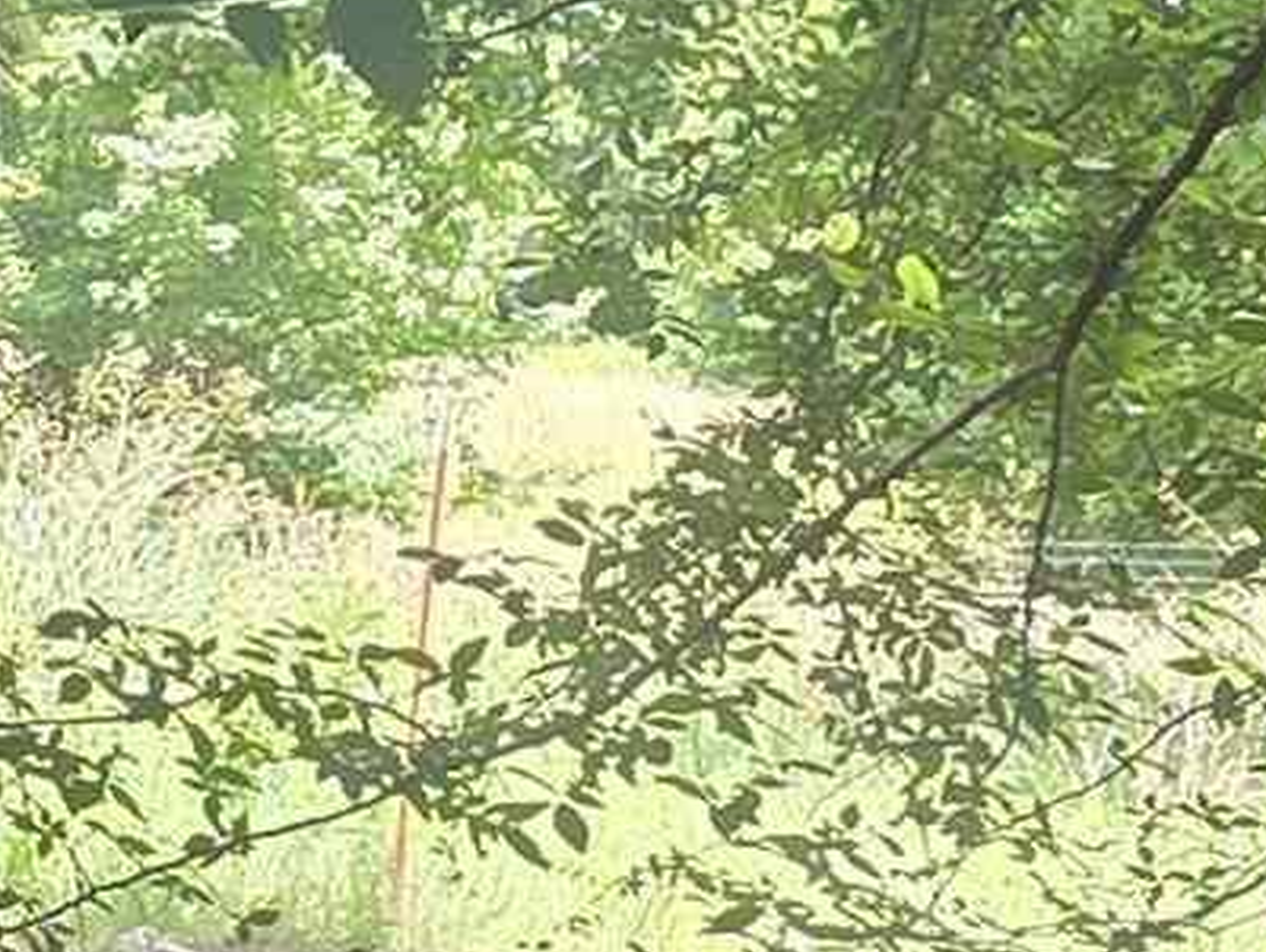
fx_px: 3661
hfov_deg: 19.1
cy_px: 267
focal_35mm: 100
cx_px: -10
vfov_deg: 14.8
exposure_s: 1/145
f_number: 2.2
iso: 50
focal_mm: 2.2
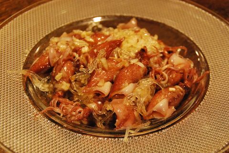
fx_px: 535
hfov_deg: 24.1
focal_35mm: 84
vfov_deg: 16.3
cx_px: 114
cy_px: 76
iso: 1600
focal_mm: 56
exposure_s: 1/20
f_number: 5
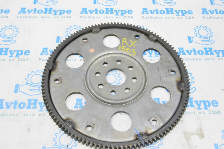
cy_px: 74
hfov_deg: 49.6
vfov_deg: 34.2
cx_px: 112
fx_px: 242
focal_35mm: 39
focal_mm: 26
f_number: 20
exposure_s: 1/15
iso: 6400
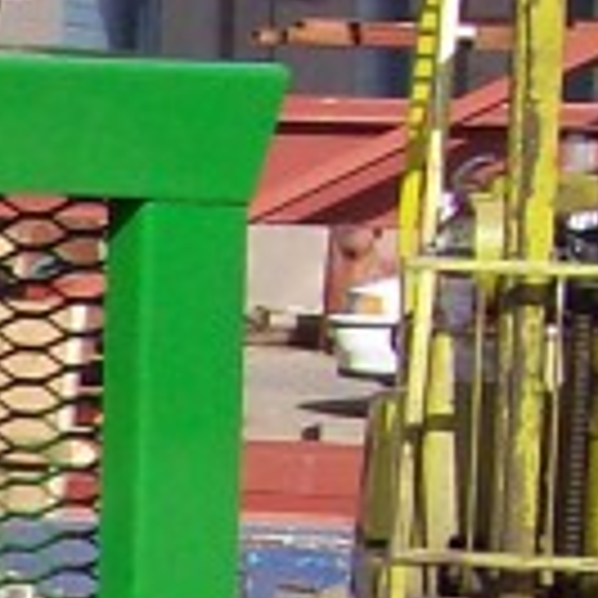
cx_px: -1263
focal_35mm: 245
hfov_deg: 6.5
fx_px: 4788
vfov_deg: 7.0
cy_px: 879
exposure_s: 1/628
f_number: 4.8
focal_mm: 6
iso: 80
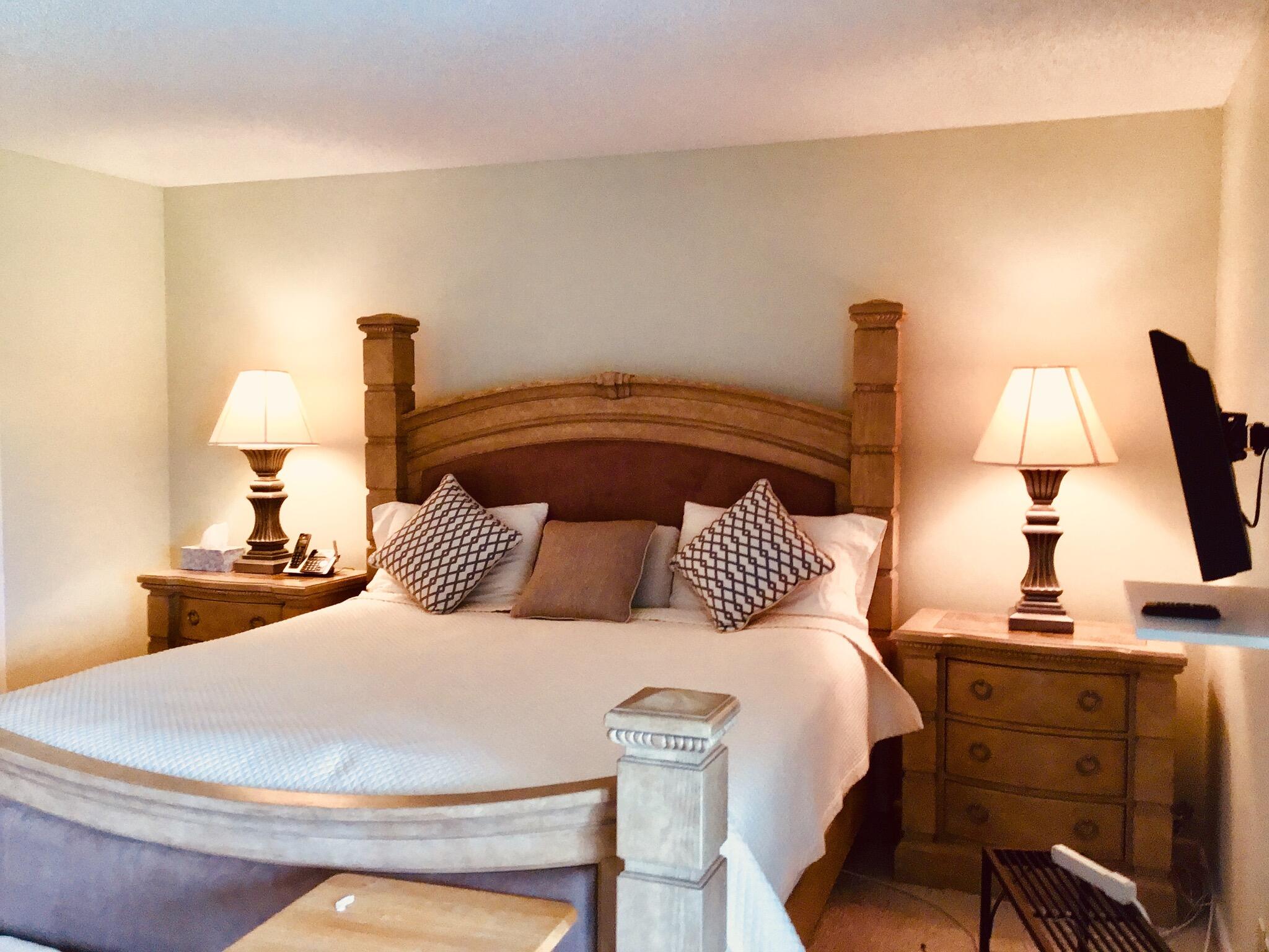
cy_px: 476
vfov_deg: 45.4
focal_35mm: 31
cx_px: 634
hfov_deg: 58.4
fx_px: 1136
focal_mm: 3.3
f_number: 2.4
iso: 100
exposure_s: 1/30
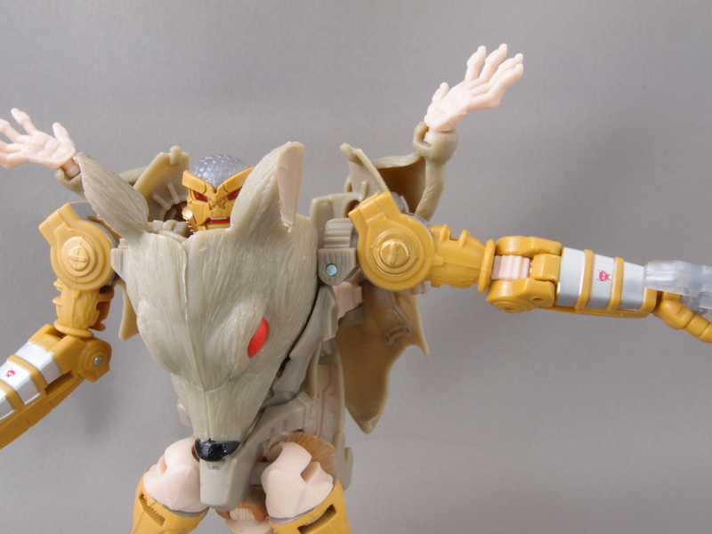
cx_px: 356
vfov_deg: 49.7
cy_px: 267
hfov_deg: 63.4
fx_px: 576
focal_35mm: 28
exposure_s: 1.6
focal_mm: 6
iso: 100
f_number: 8
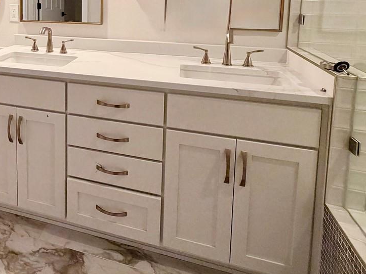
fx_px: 328
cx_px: 59
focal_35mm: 31
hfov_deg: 53.3
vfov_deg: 41.6
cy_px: 24
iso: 250
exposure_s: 1/60
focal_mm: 2.22
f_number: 2.2
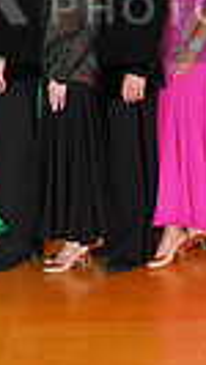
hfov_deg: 8.8
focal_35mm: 137
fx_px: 1328
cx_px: 181
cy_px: -10
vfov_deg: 15.4
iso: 1600
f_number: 5
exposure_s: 1/200
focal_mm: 30
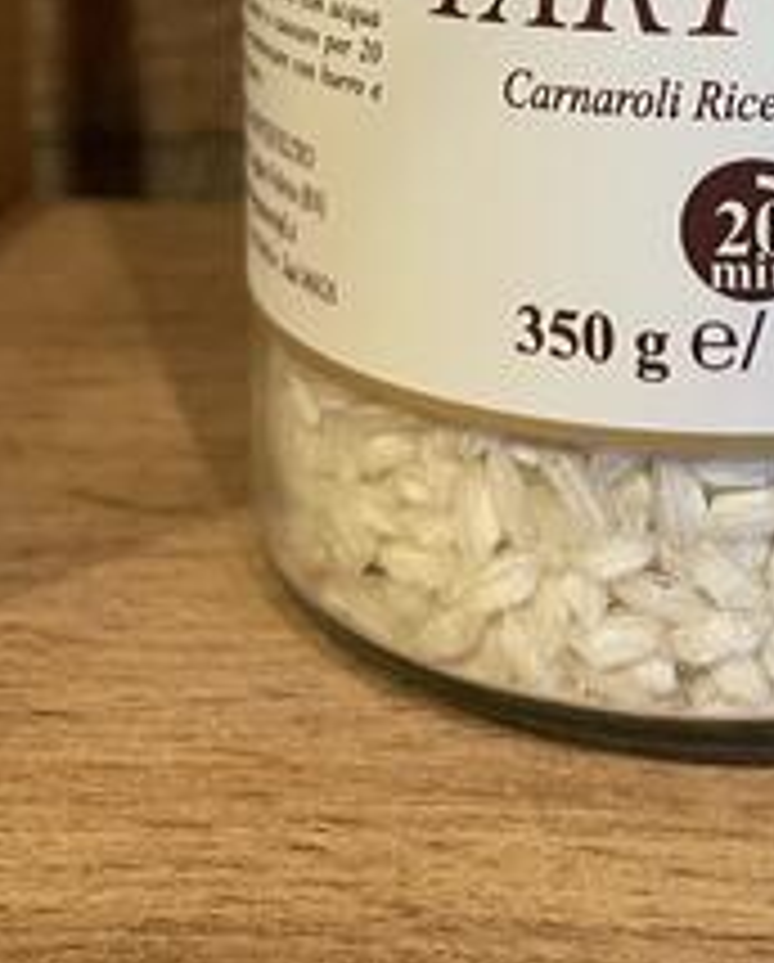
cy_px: -248
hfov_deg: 20.7
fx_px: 2027
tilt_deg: -5.8
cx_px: 828
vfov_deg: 23.9
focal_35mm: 71
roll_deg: -0.7
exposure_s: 1/50
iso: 125
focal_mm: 4.2
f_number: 1.6
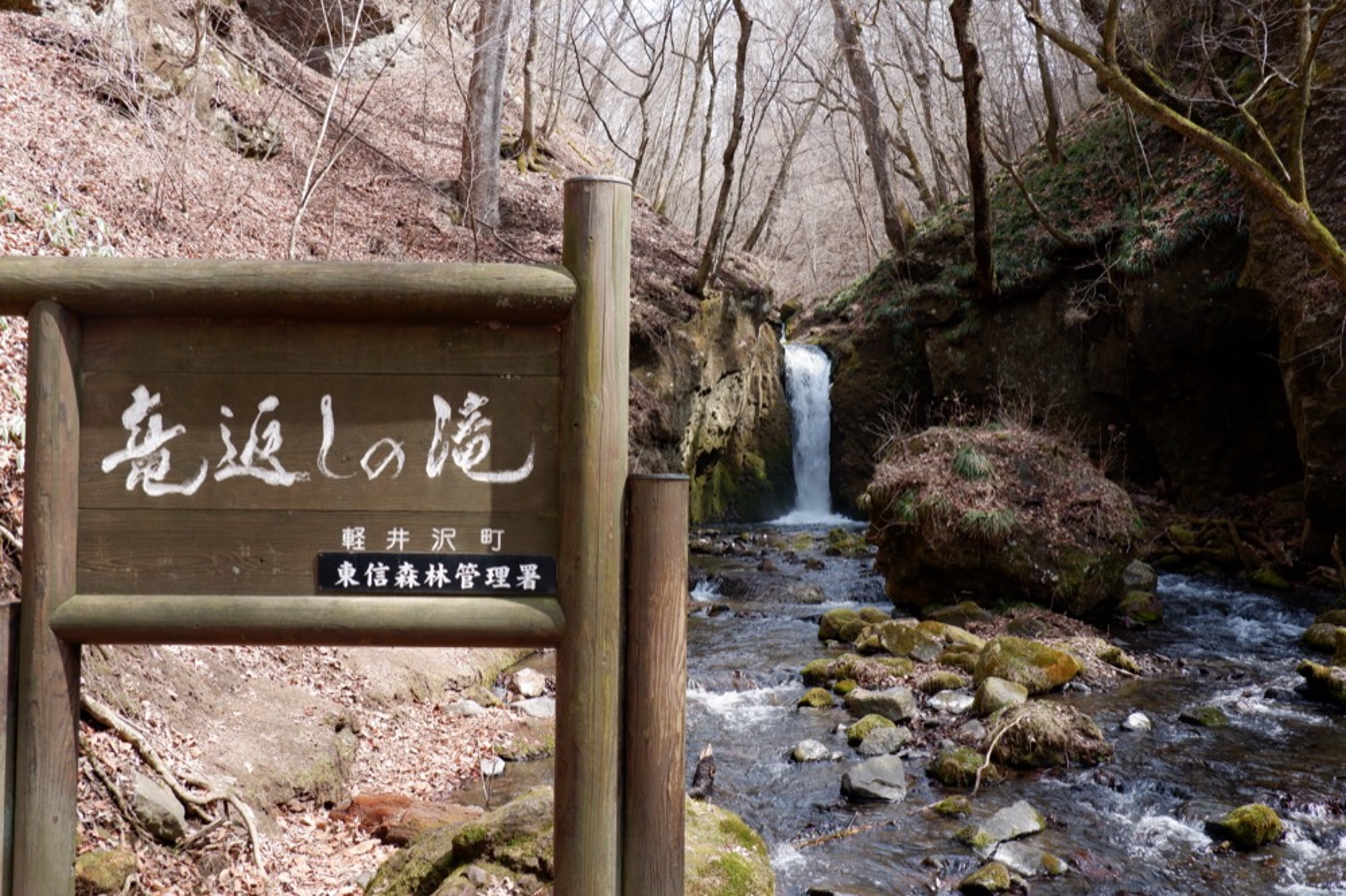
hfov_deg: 61.9
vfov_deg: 43.6
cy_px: 448
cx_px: 673
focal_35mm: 30
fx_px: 1121
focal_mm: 20.8
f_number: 7.1
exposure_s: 1/52
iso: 200
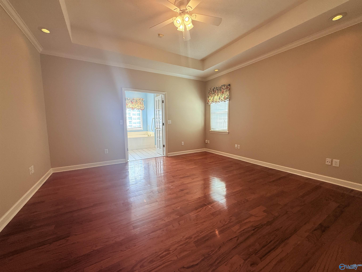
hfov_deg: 102.1
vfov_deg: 85.7
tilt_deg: -5.6
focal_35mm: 14
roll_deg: +0.5
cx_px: 181
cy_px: 136
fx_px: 146
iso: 80
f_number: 2.2
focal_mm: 2.22
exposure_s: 1/120
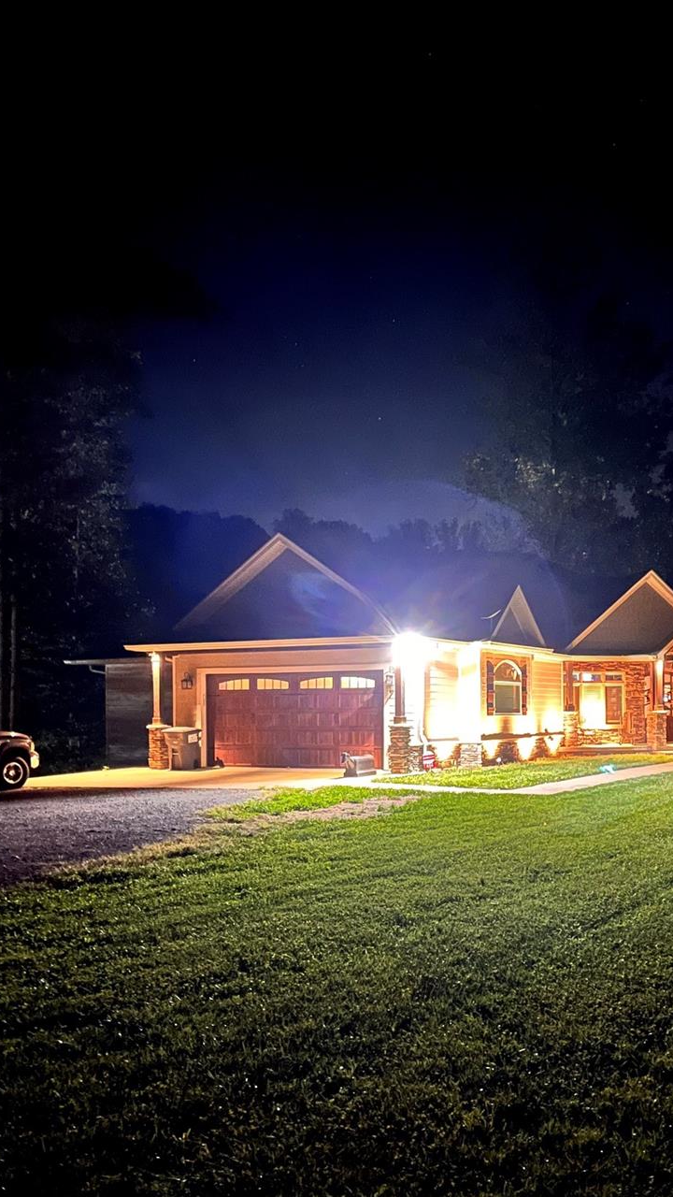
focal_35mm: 34
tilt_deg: -0.1
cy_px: 711
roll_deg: +1.1
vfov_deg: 57.6
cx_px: 512
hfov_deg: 33.9
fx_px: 1079
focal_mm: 5.1
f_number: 1.6
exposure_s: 1/2
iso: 1250
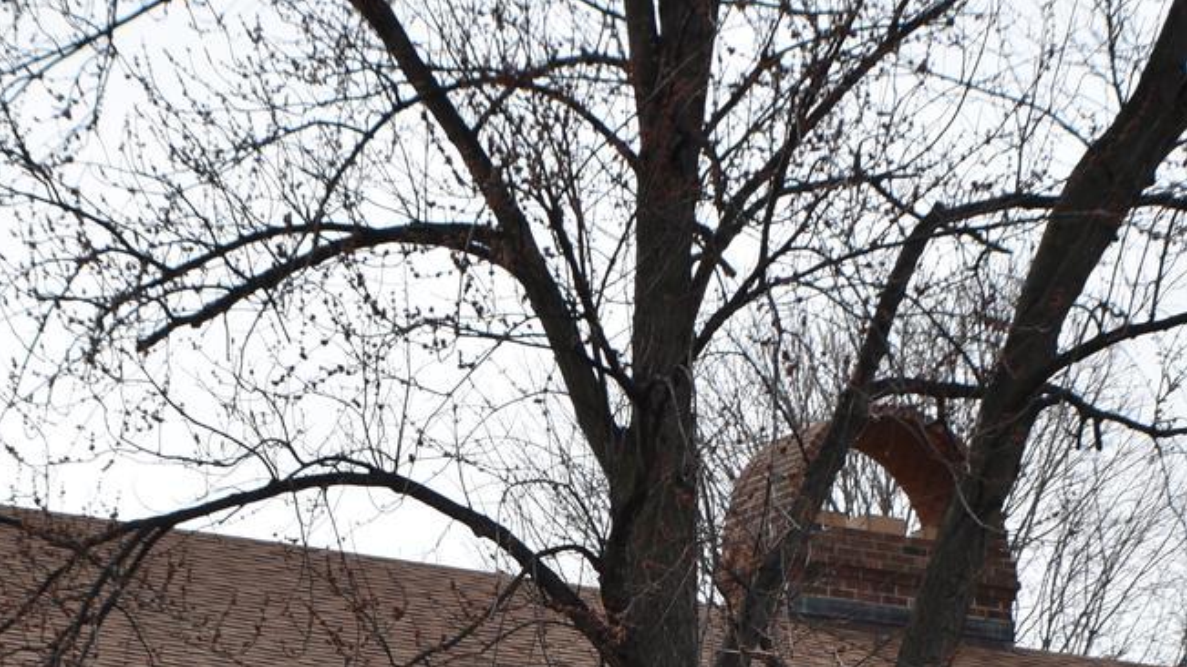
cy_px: 792
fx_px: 7773
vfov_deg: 4.9
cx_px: 722
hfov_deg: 8.7
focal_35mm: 247
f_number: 8
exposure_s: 1/250
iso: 110
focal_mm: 50
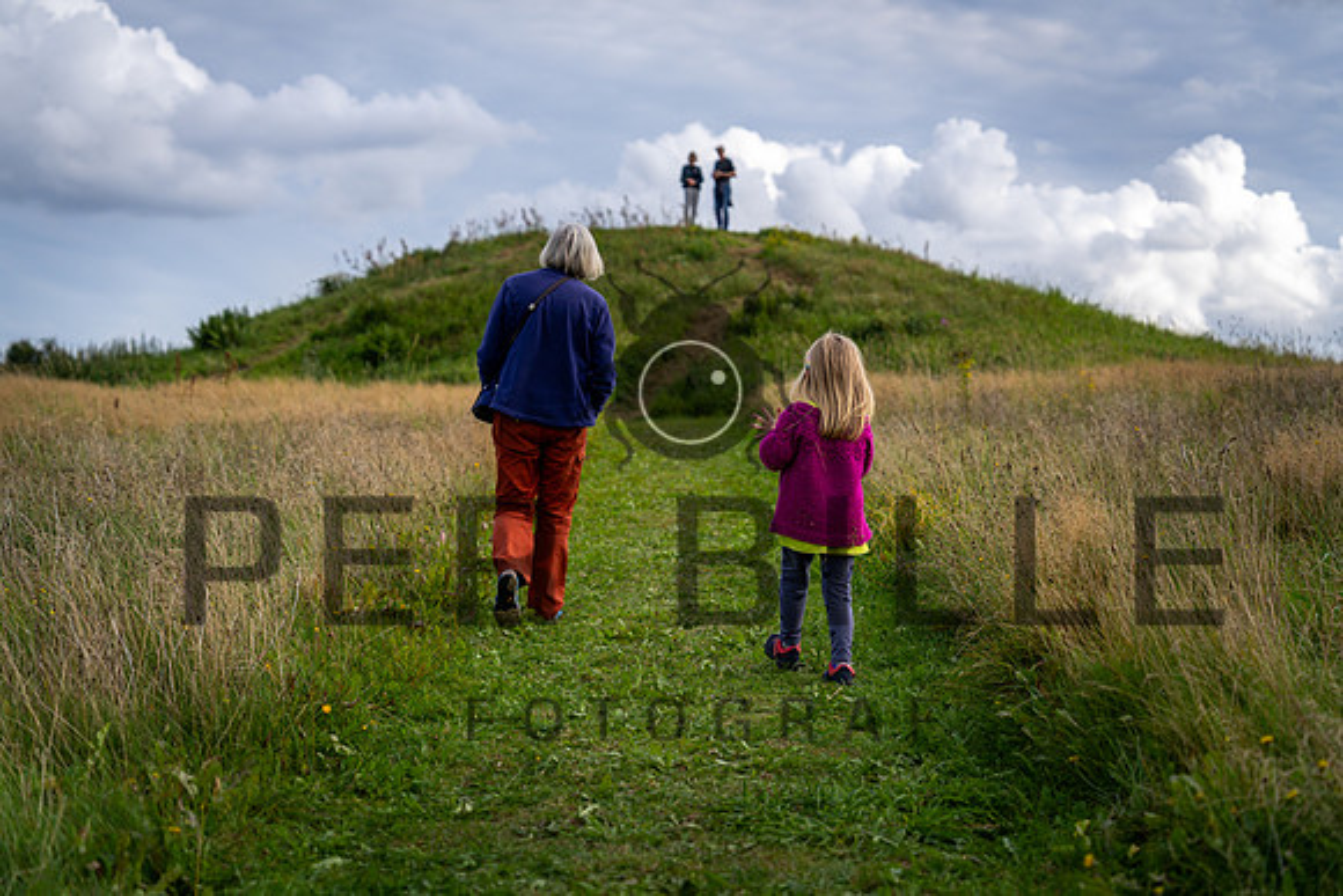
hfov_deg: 31.9
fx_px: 2351
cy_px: 448
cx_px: 672
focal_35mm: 63
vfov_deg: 21.6
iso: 200
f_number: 2.8
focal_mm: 63
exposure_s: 1/3200
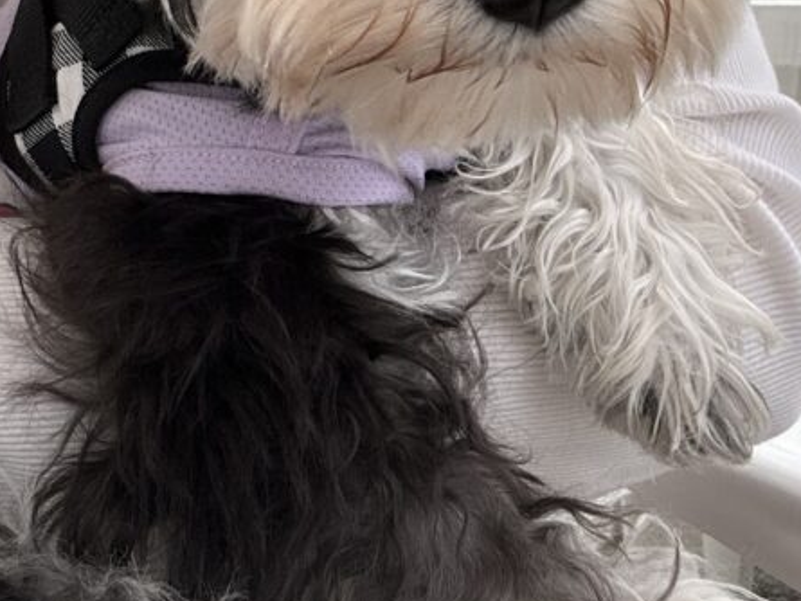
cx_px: 340
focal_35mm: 69
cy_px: -36
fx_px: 1597
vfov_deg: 20.5
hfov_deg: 28.1
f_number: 1.9
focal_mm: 2.69
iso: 25
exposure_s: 1/794
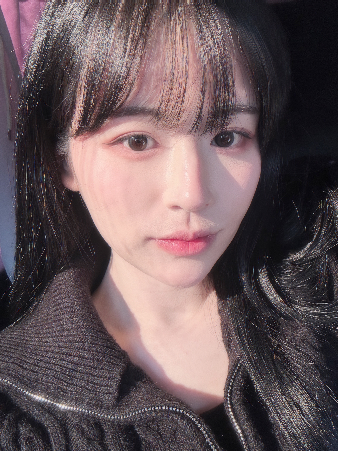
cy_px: 226
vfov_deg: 60.0
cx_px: 169
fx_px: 391
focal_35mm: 30
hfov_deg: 46.8
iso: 32
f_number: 1.9
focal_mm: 2.69
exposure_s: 1/121
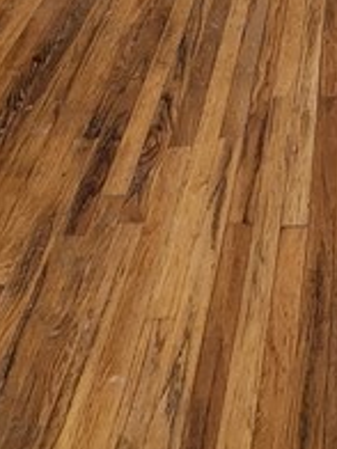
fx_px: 883
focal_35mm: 68
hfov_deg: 20.3
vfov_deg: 19.6
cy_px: -394
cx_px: 397
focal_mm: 2.2
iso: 200
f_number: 2.2
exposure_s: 1/60
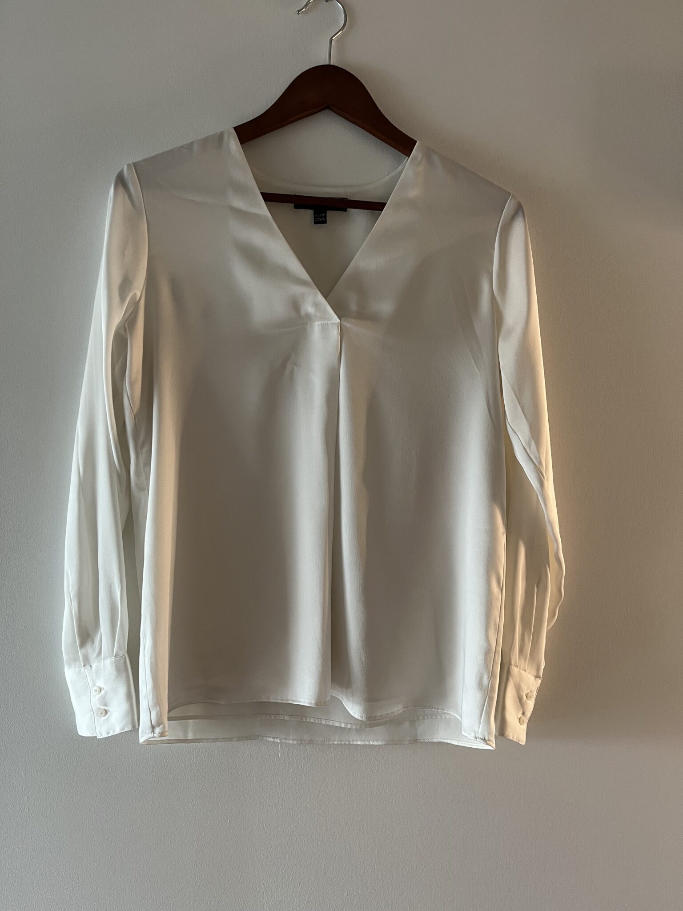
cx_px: 342
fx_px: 684
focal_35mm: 26
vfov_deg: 67.3
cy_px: 456
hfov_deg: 53.1
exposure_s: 1/60
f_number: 1.6
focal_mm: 5.1
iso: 160
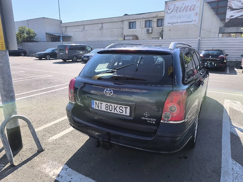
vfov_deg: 58.9
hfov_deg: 73.9
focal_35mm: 23
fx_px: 161
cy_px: 91
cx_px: 122
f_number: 1.65
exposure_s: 1/1429
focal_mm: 6.14
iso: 50
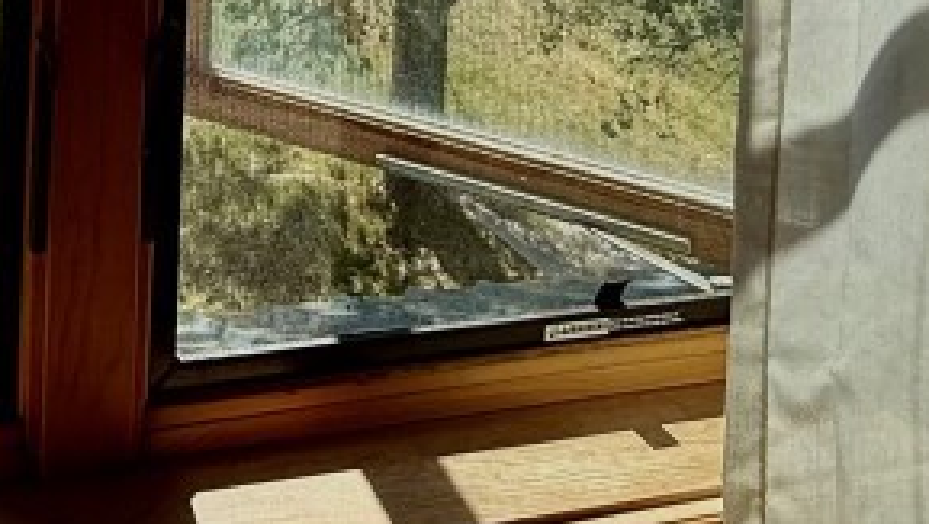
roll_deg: -1.9
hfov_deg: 36.8
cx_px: 151
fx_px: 1331
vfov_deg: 18.3
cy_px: -373
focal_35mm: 54
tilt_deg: +2.3
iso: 50
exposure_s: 1/638
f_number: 2.2
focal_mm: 2.22
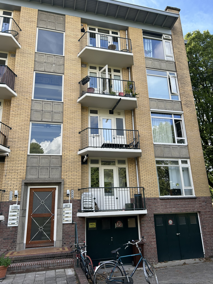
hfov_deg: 53.1
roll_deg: +2.7
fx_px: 213
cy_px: 142
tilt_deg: +17.8
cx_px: 106
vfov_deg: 67.3
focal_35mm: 26
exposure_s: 1/873
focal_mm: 5.7
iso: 50
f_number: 1.5
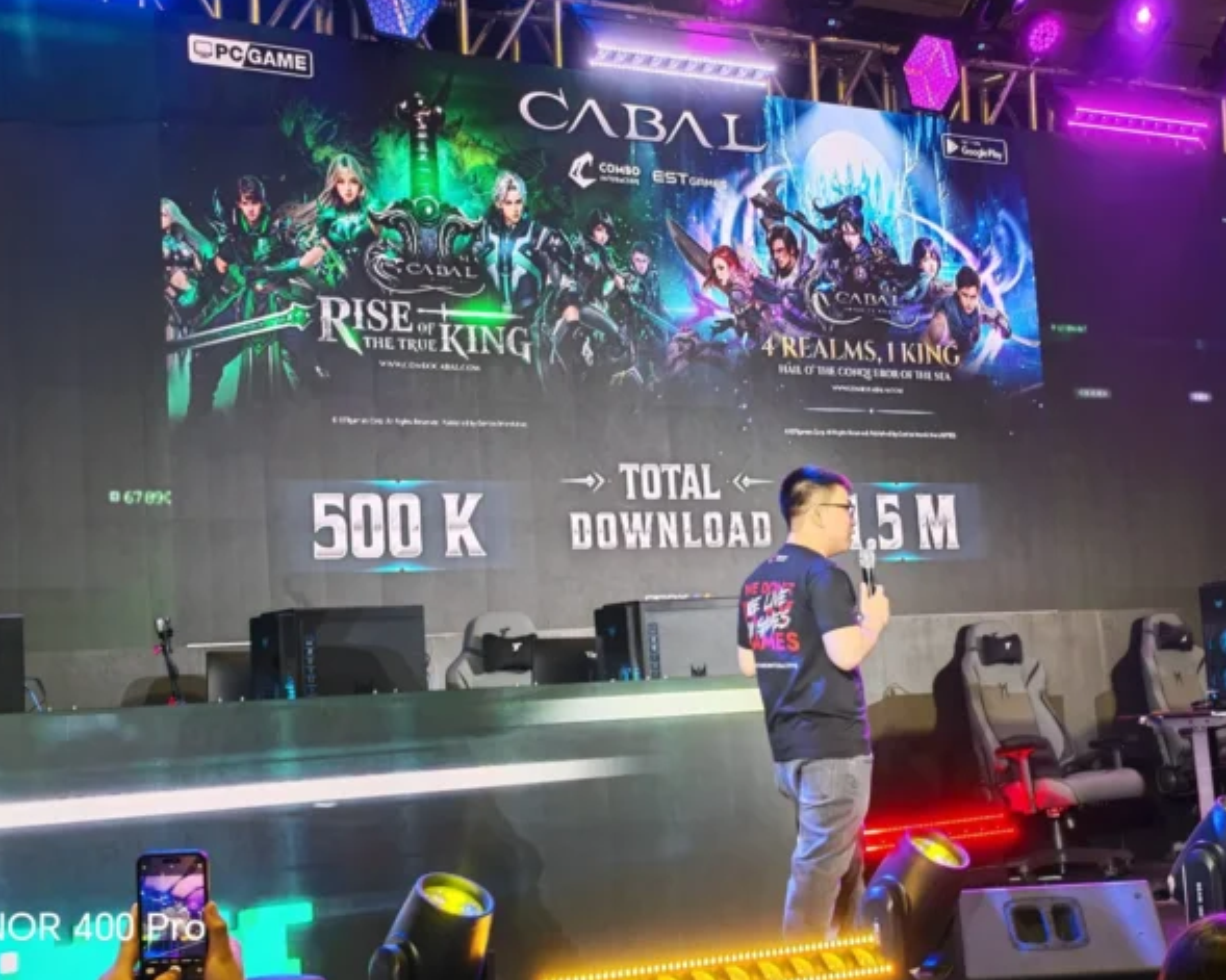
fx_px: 2358
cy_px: 438
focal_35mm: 65
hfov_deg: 29.1
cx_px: 599
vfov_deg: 23.5
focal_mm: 6.12
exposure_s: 1/120
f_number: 1.9
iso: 160
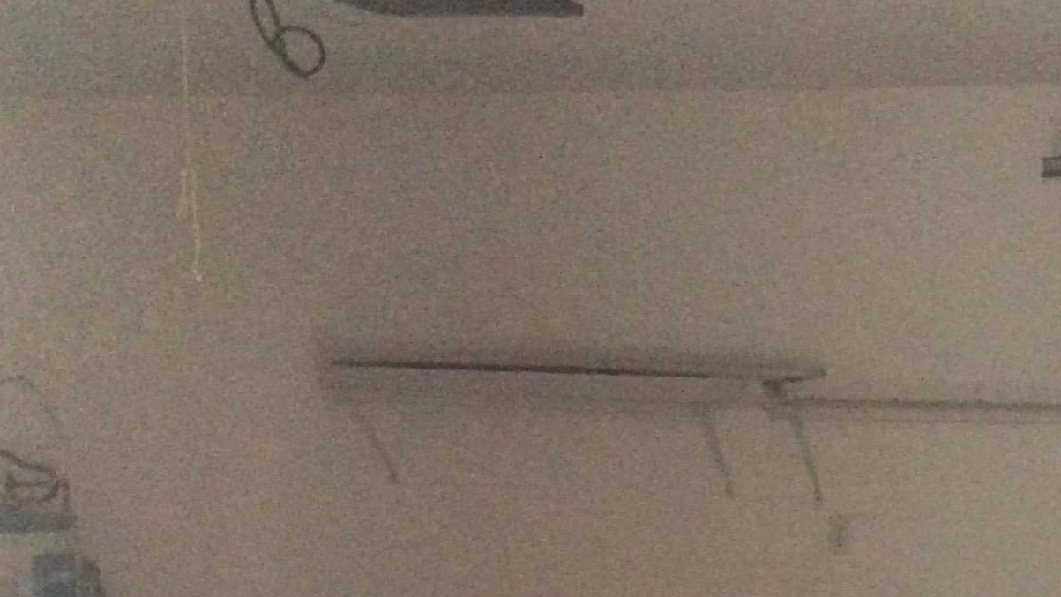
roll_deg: -0.4
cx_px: 934
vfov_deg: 15.7
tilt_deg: -6.8
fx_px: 2110
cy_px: 641
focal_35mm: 75
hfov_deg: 27.3
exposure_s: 1/17
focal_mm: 3.3
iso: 640
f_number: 2.4
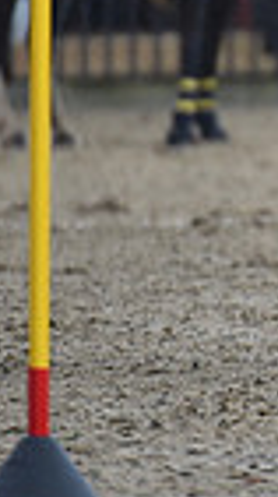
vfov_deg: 1.3
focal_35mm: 1722
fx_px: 22634
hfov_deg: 0.7
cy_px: -49
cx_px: 802
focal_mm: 400
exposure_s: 1/800
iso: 1100
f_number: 4.5
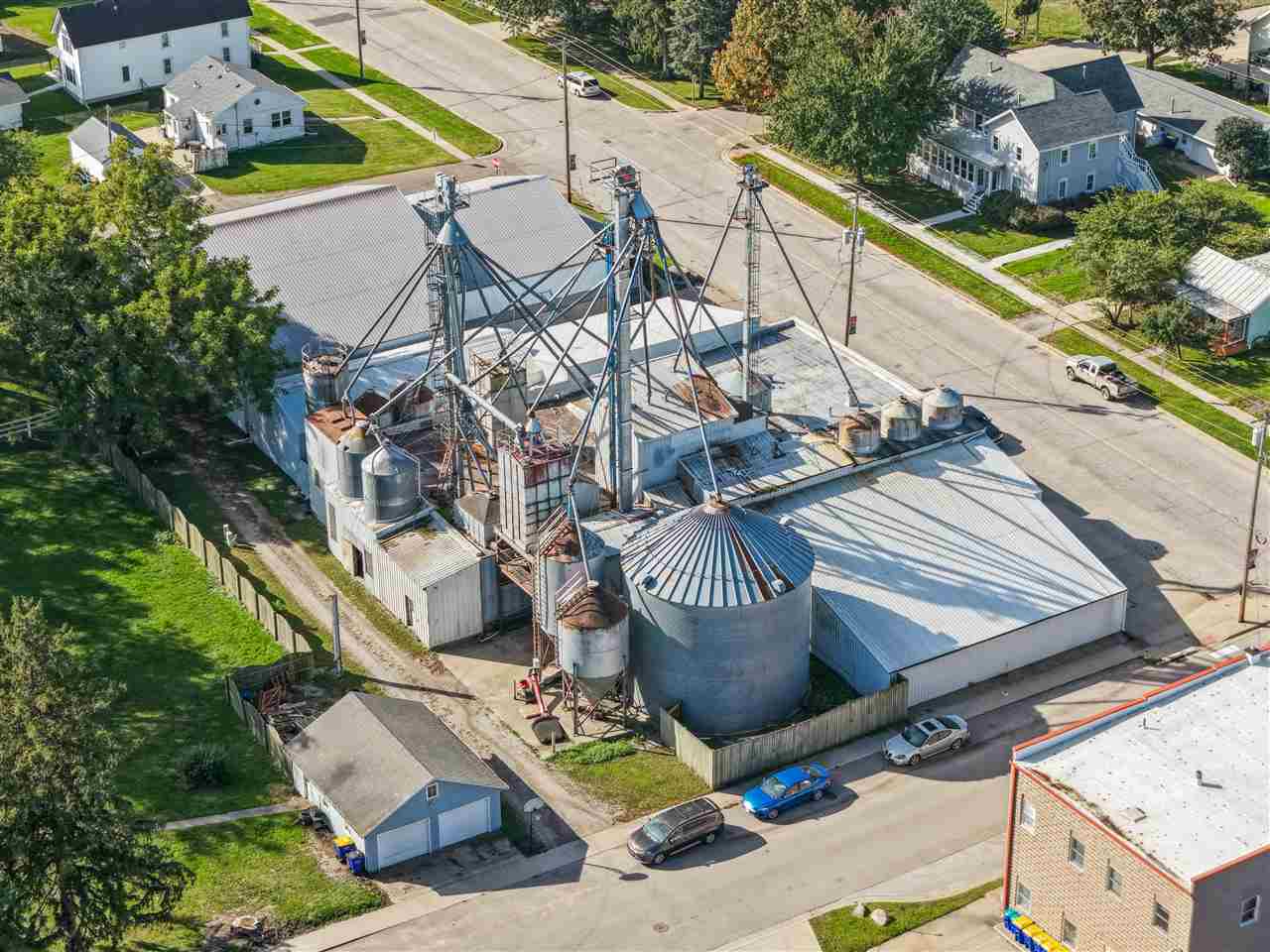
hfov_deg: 27.8
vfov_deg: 21.0
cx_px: 635
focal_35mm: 70
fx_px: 2568
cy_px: 476
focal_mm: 19.4
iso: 200
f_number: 2.8
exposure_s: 1/800
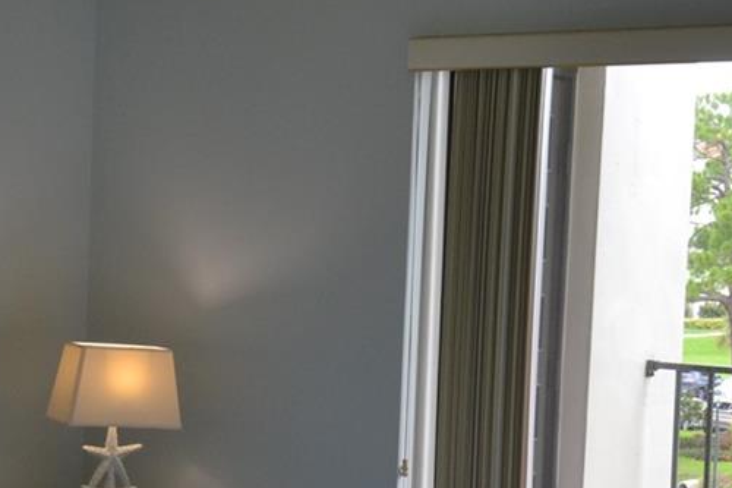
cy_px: 322
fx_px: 1659
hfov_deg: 24.0
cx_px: 34
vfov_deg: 16.7
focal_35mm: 82
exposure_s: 1/125
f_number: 5.6
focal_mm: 17
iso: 360
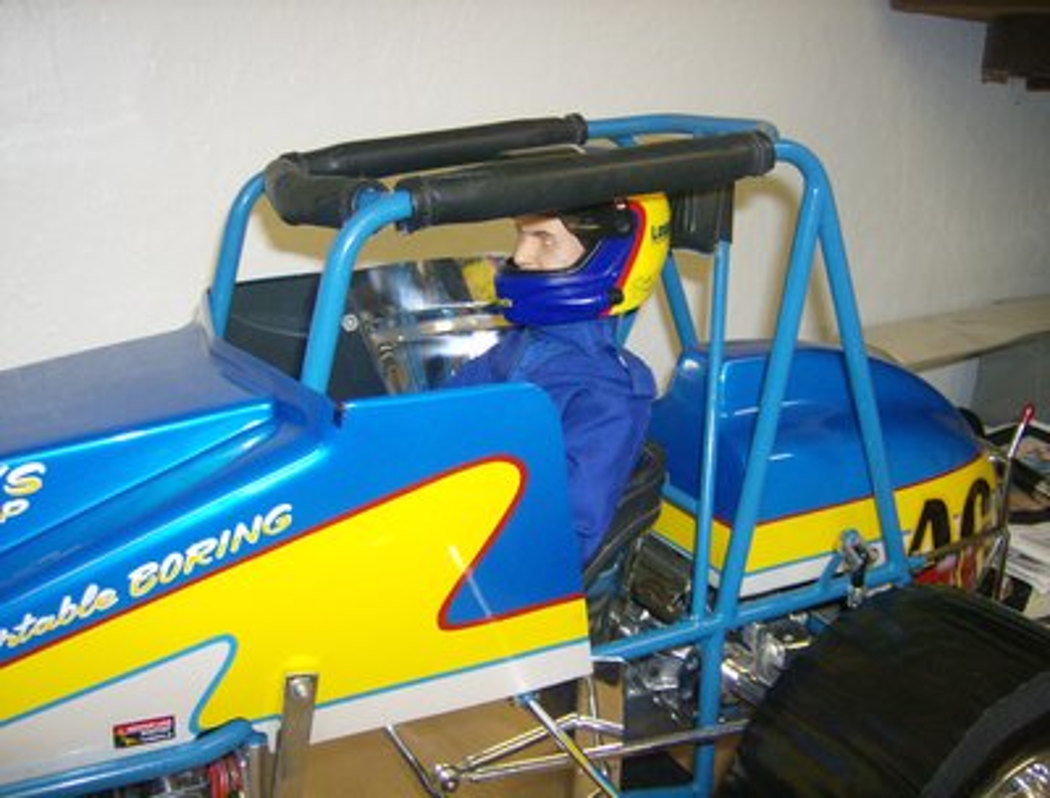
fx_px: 1097
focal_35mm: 36
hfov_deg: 51.1
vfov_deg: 40.0
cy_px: 399
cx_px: 525
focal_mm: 6
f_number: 2.8
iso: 200
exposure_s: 1/60
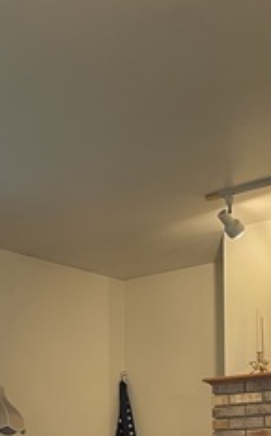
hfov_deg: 16.2
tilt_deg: +2.9
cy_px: 458
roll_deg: -0.4
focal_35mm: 79
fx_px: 936
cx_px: 21
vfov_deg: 24.7
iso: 200
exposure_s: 1/60
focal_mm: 4.2
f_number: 1.6
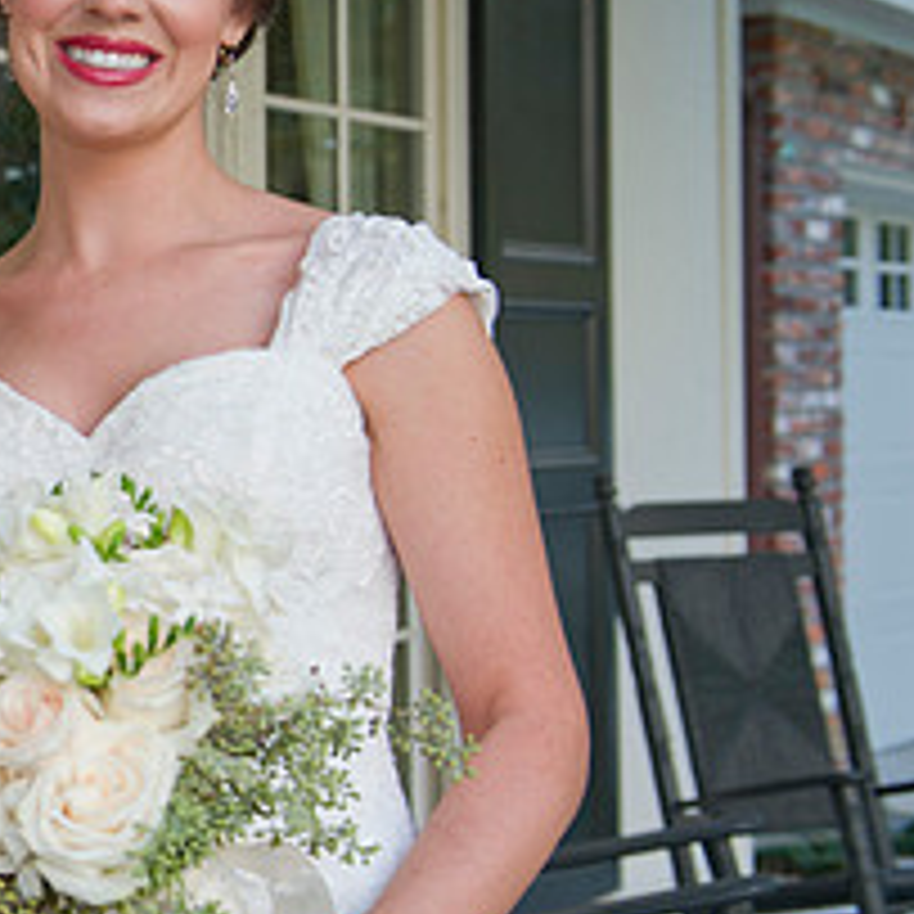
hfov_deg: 17.4
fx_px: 2748
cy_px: 441
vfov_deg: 18.9
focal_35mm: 92
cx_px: -351
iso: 500
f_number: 5
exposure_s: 1/100
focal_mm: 38
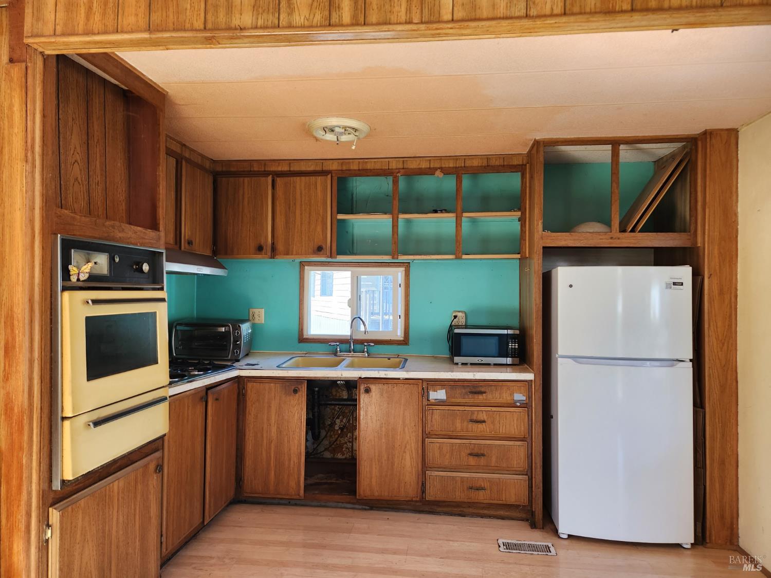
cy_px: 289
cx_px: 386
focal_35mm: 23
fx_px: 512
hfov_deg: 73.9
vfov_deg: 58.9
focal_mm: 5.4
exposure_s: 1/180
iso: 125
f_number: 1.8
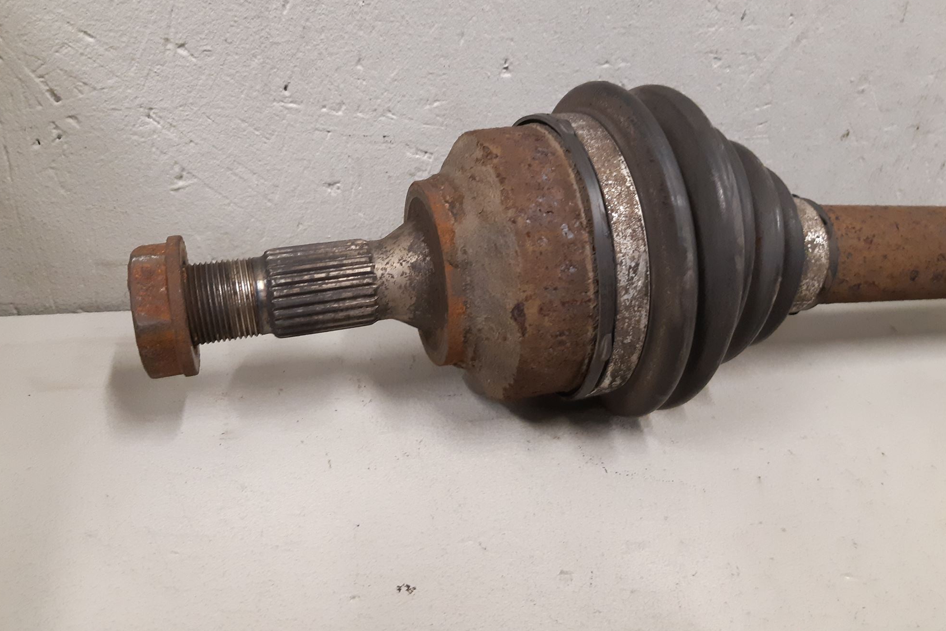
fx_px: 736
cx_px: 476
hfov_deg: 65.5
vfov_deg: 46.3
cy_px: 283
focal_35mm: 28
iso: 250
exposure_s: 1/50
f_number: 1.7
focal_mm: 3.93
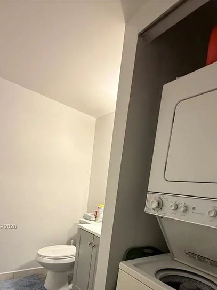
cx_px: 117
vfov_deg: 69.9
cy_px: 227
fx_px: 184
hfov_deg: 61.0
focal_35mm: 22
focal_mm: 2.22
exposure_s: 1/60
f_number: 2.2
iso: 320
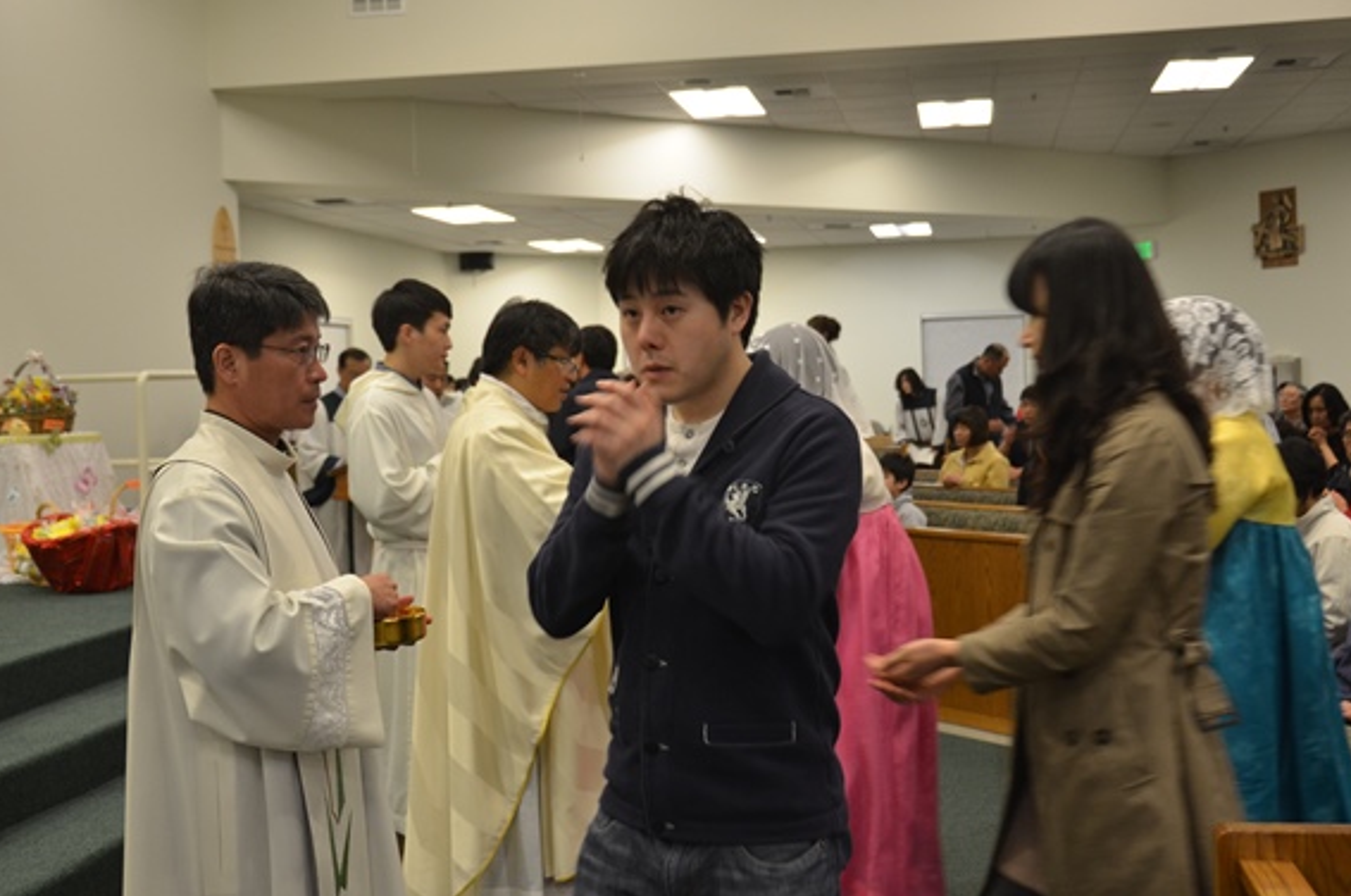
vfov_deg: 30.4
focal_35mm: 44
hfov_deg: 44.5
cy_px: 410
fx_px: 1648
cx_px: 712
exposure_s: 1/40
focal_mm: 26
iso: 800
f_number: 4
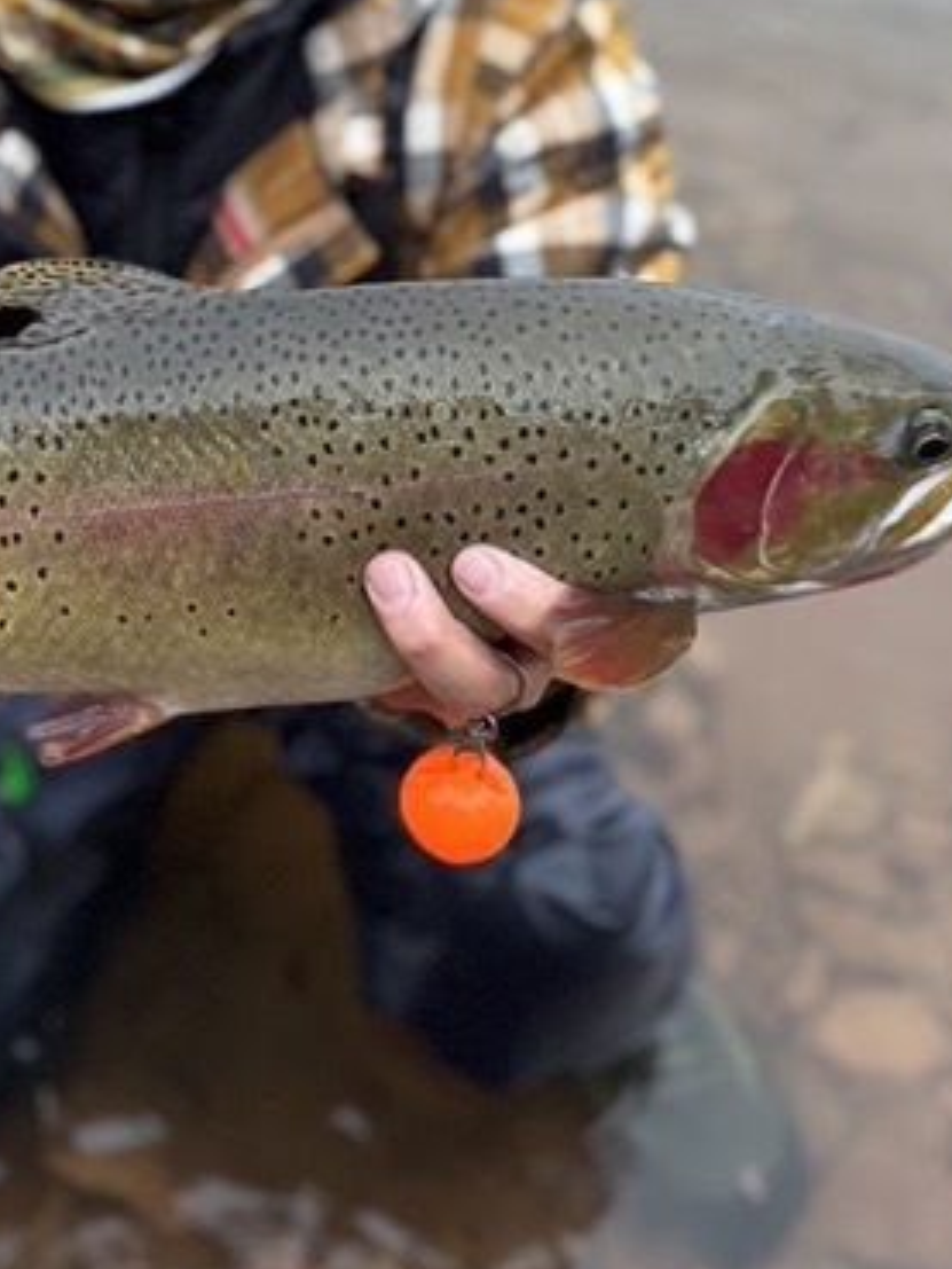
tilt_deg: -39.9
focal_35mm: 52
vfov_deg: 36.3
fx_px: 1906
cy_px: 399
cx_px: 165
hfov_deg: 27.4
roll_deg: +2.8
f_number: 1.78
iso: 400
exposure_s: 1/60
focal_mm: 6.76
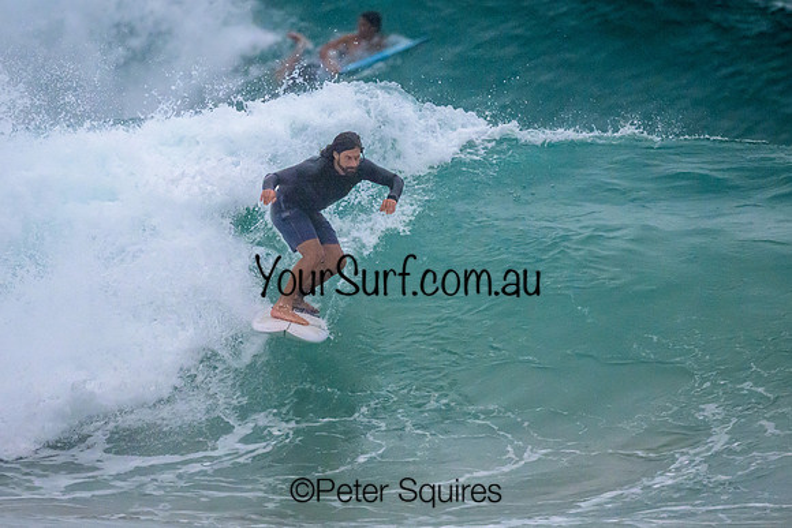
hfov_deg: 1.9
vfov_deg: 1.3
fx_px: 24204
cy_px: 204
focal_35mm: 1100
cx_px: 367
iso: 4500
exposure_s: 1/2000
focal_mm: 800
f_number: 6.3
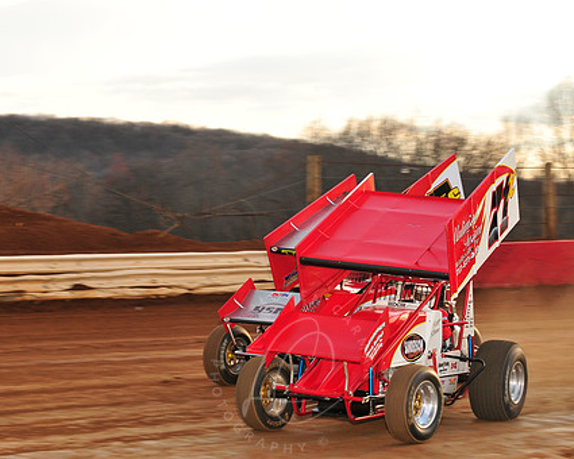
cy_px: 247
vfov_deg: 14.0
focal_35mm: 110
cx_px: 290
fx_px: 1869
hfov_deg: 17.5
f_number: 9
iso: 640
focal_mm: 86
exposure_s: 1/250
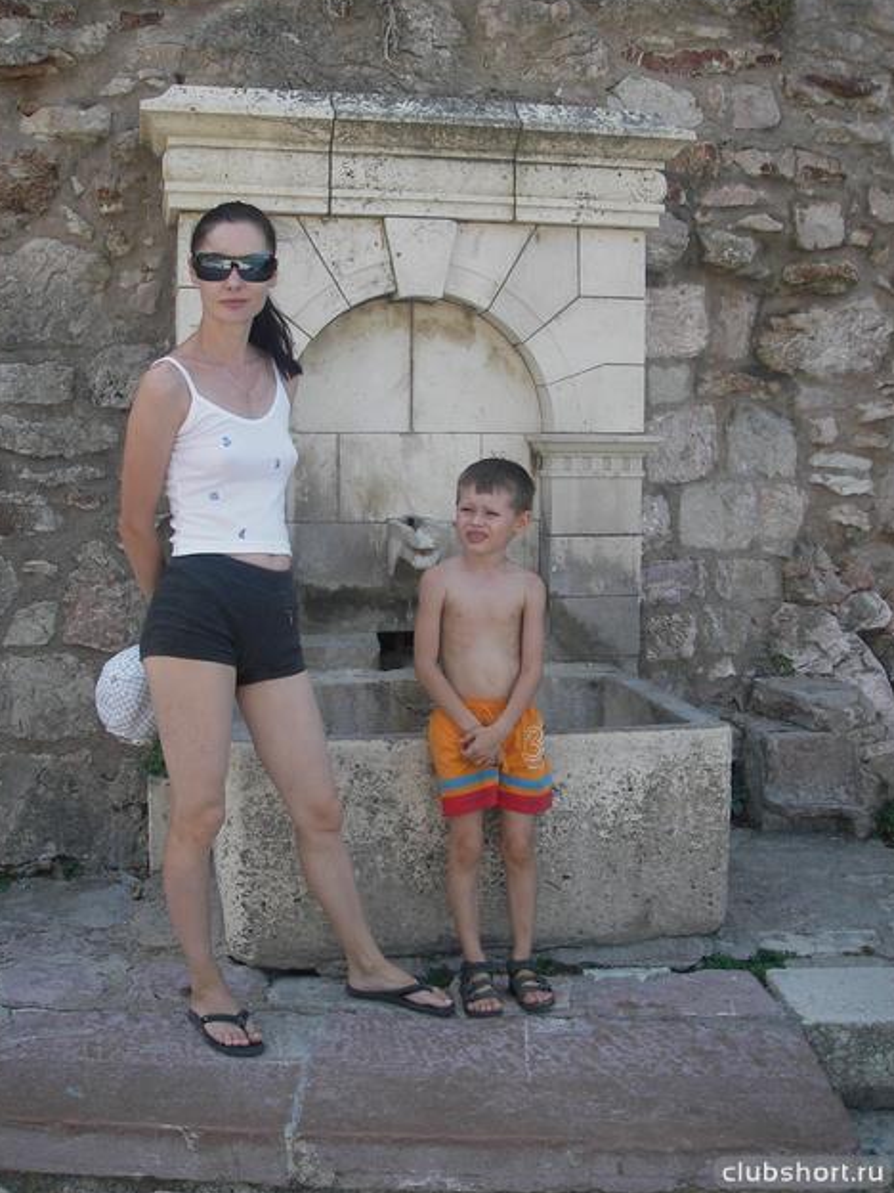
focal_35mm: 39
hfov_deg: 36.8
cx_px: 445
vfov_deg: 47.9
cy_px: 587
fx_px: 1343
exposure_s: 1/200
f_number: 3.3
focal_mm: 6.3
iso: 50
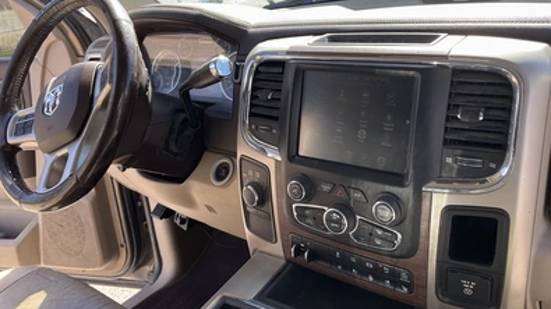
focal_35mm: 32
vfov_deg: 36.5
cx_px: 275
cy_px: 124
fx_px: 467
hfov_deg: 61.0
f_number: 1.8
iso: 20
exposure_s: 1/204
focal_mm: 3
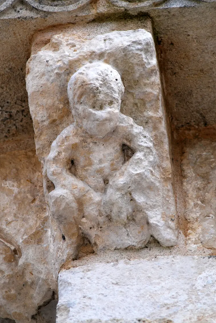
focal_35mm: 257
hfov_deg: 5.4
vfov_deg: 8.0
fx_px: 2307
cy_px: 167
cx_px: 106
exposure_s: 1/800
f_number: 4.5
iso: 200
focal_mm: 150
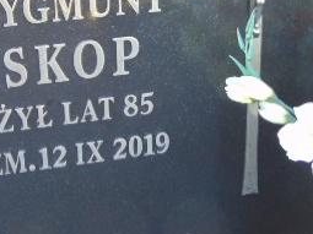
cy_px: 65
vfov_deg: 16.7
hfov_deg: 22.2
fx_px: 795
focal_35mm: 88
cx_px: 118
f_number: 3.2
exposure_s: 1/60
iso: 80
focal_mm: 6.3
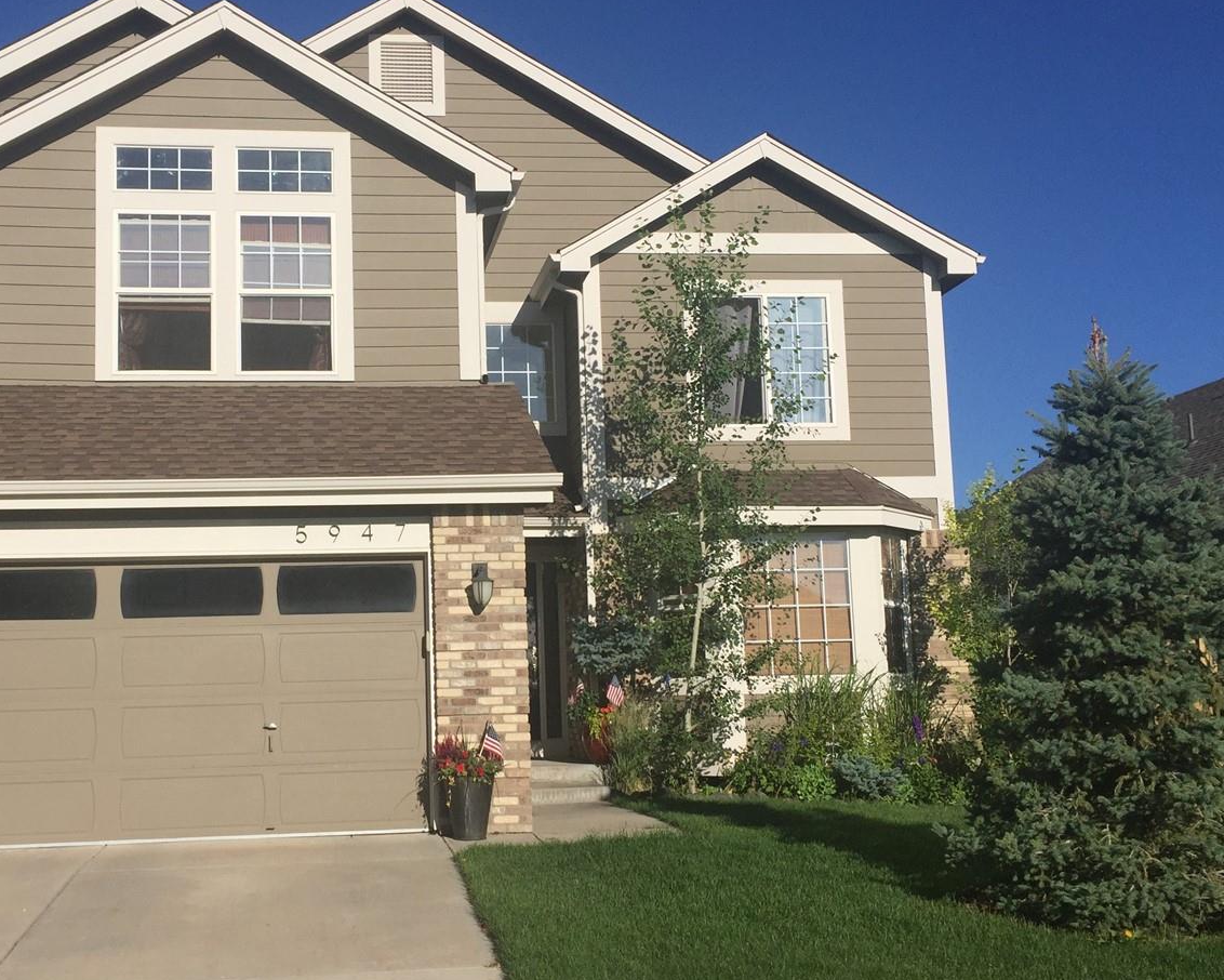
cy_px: 517
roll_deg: +0.8
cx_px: 463
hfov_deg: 45.4
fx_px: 1449
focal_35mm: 40
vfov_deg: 37.3
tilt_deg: +5.9
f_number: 2.2
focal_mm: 4.15
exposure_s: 1/4405
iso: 32
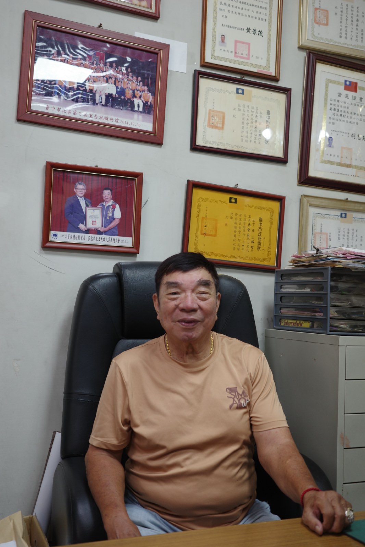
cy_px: 274
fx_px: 609
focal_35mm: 40
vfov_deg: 48.5
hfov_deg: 33.4
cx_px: 182
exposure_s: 1/50
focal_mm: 26
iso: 320
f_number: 2.8
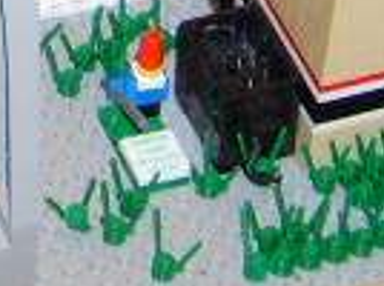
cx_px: -287
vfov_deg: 5.4
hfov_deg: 7.2
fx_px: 2968
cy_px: -366
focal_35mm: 268
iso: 100
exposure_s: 1/45
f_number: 2.8
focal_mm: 5.8
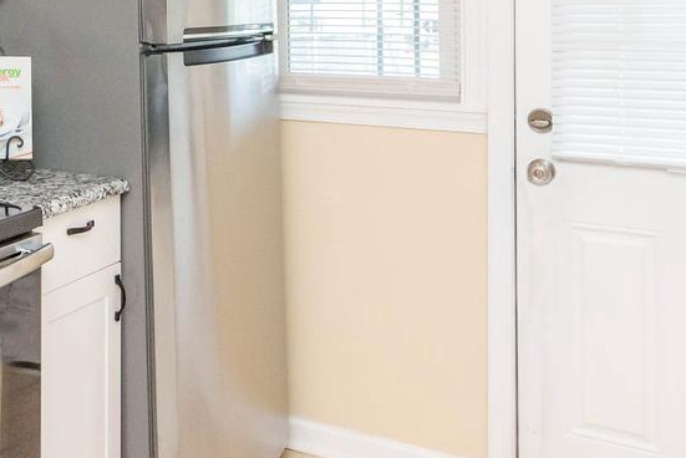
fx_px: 991
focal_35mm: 52
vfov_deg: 24.8
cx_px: 5
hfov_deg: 34.8
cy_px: -1
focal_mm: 14
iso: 640
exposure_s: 1/500
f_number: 7.1
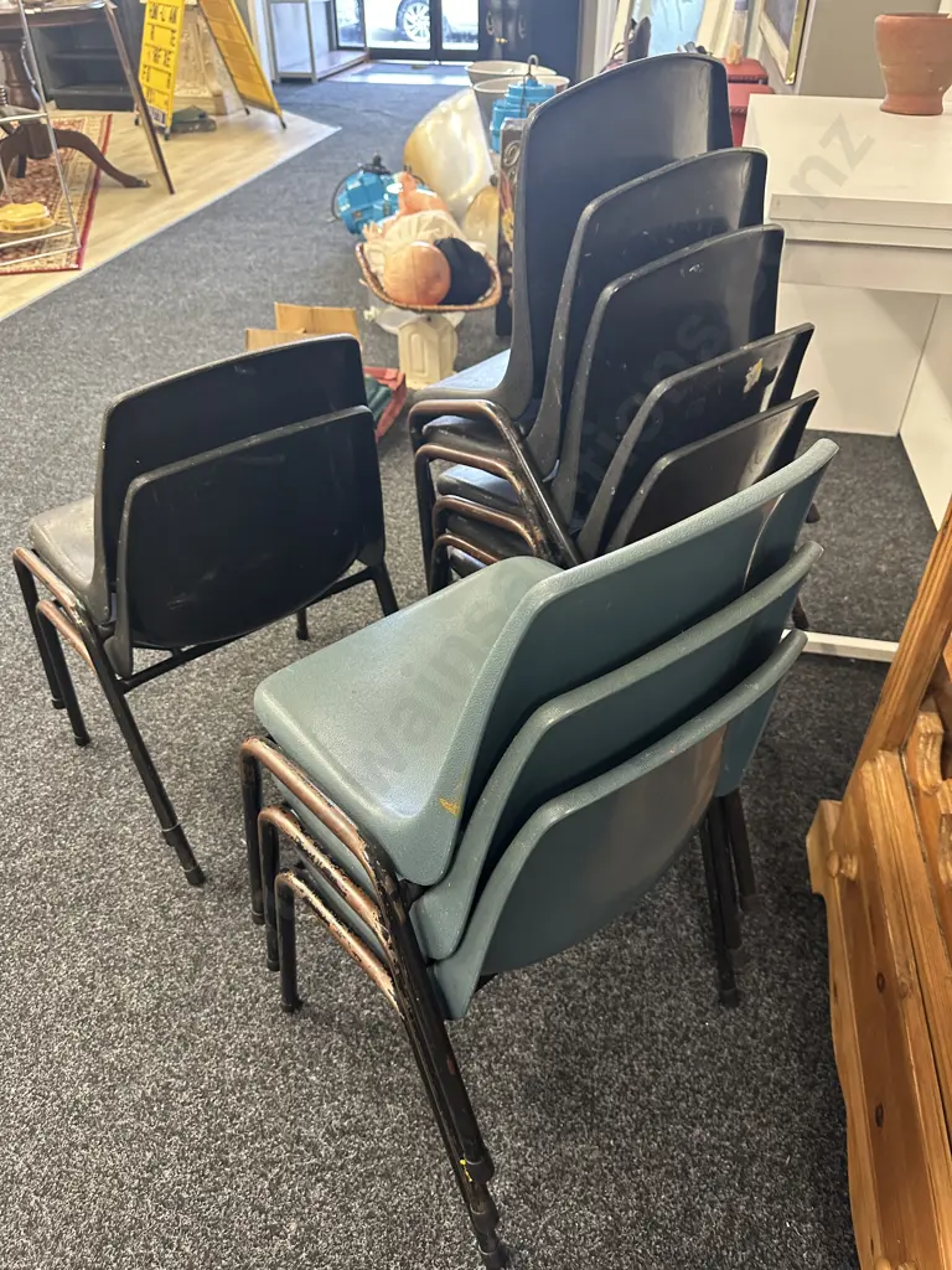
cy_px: 635
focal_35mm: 24
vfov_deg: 71.6
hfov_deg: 56.8
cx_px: 476
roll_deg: +0.6
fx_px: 880
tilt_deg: -37.7
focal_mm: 6.86
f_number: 1.78
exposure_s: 1/50
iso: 400
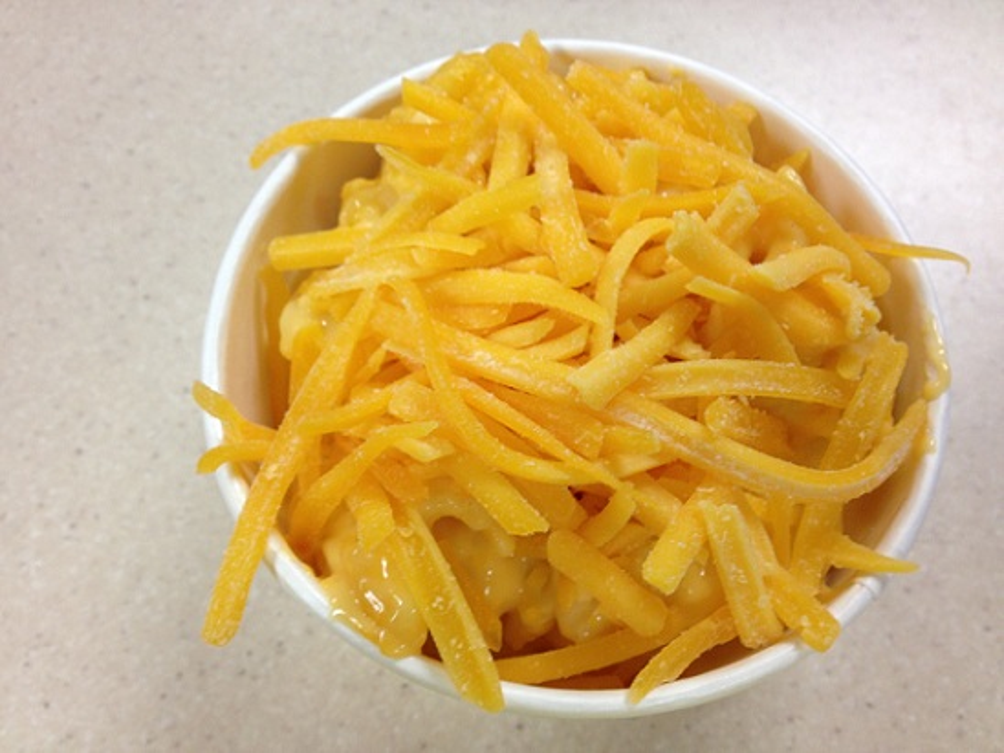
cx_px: 502
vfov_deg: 40.7
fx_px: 1015
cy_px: 376
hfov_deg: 52.6
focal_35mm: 35
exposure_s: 1/20
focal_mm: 4.28
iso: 80
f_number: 2.4
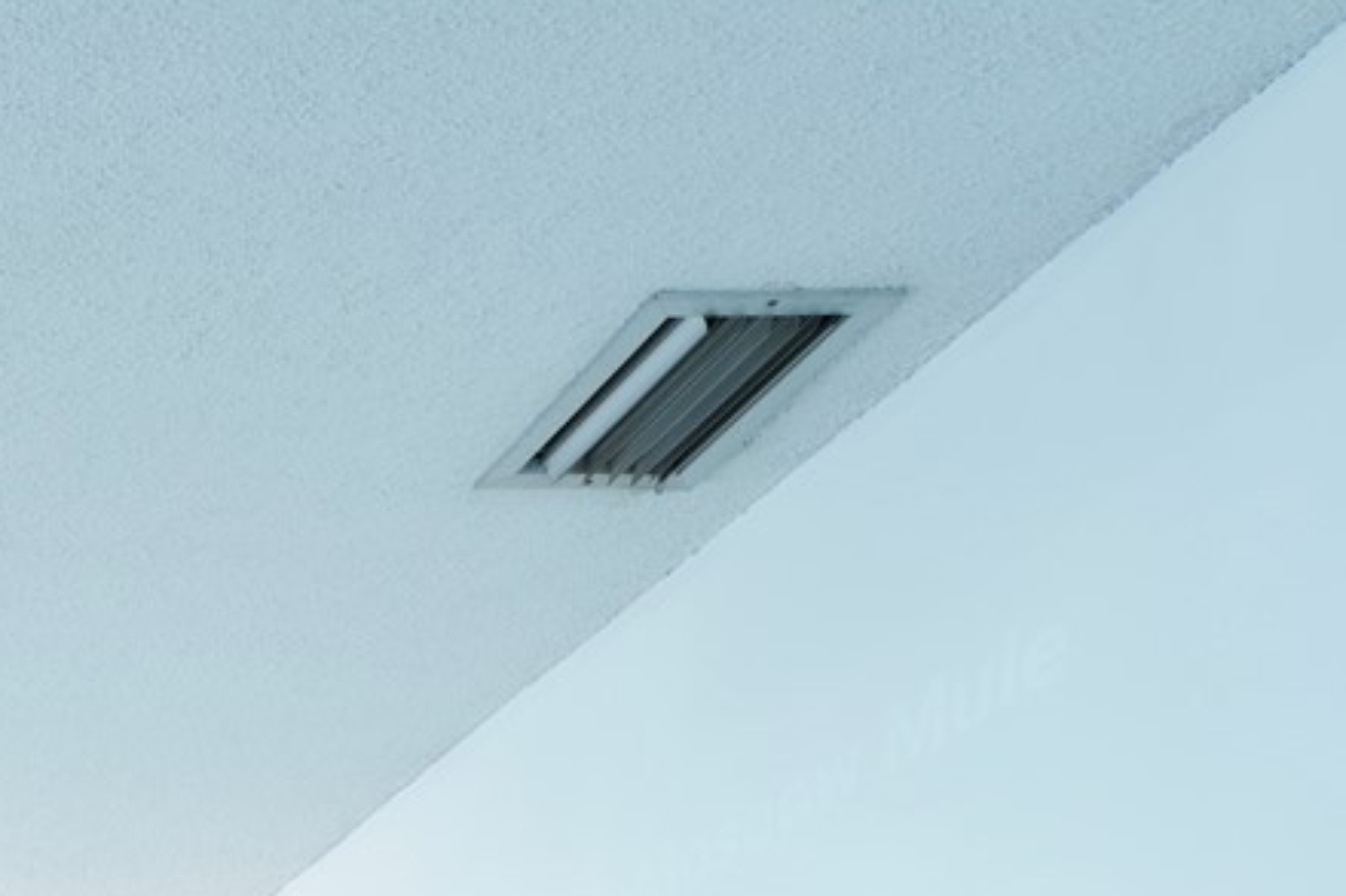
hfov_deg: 26.8
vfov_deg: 18.4
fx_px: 2018
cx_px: -650
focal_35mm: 54
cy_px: 1702
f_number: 9
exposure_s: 1/1.6
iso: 100
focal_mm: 14
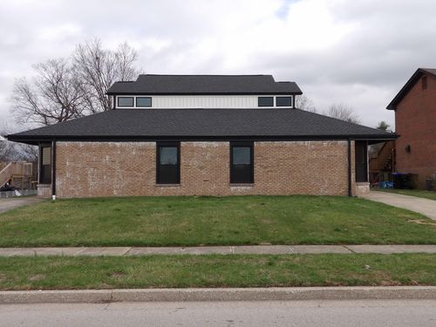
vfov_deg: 42.9
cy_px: 164
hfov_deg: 55.4
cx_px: 218
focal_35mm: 33
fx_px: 416
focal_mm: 5.9
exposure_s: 1/726
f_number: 3.6
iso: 100
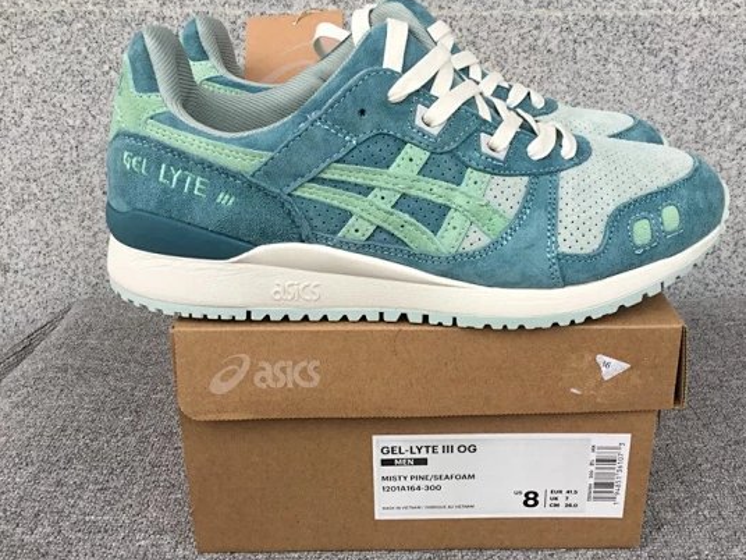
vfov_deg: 38.7
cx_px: 418
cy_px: 276
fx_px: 797
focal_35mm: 37
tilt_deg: -21.1
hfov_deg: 50.0
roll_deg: +0.3
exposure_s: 1/118
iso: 25
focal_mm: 3.3
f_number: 2.4
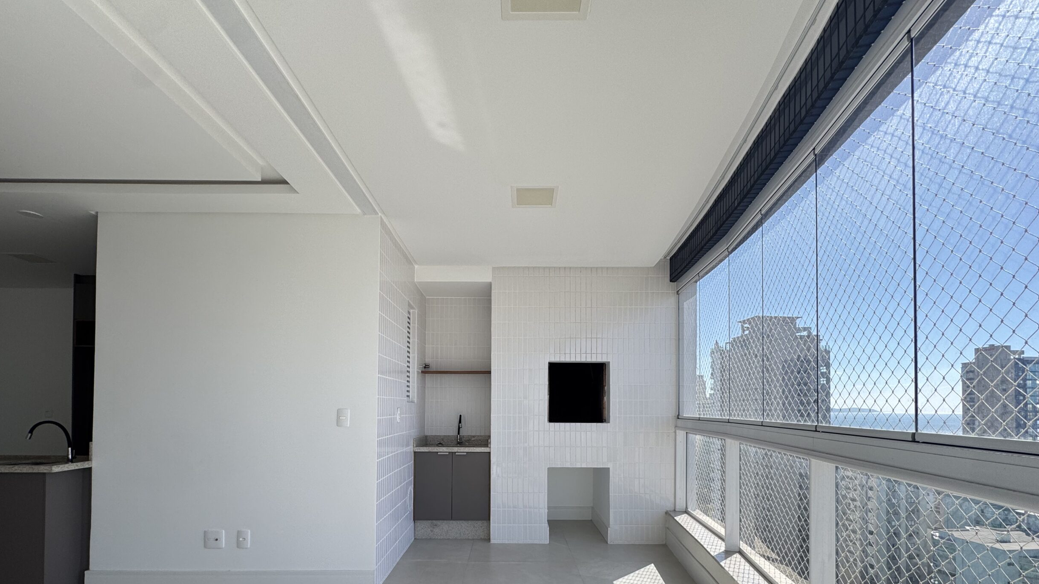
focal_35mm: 16
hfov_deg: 99.4
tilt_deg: -0.3
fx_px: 441
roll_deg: -0.5
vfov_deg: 64.9
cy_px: 401
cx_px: 515
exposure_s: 1/146
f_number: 2.2
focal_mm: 2.22
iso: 40
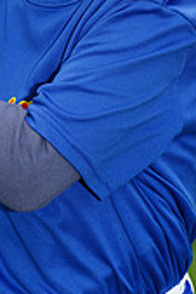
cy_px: -151
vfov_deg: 3.4
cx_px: 51
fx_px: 4922
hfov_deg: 2.3
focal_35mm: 604
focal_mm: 176
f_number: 8
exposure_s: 1/200
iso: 200
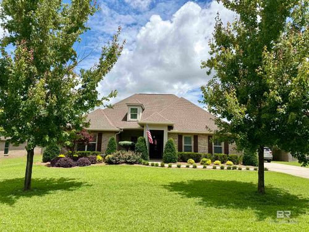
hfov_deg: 71.6
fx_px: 214
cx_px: 154
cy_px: 116
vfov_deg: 56.8
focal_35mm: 24
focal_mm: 6.76
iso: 80
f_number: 1.78
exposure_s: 1/5319
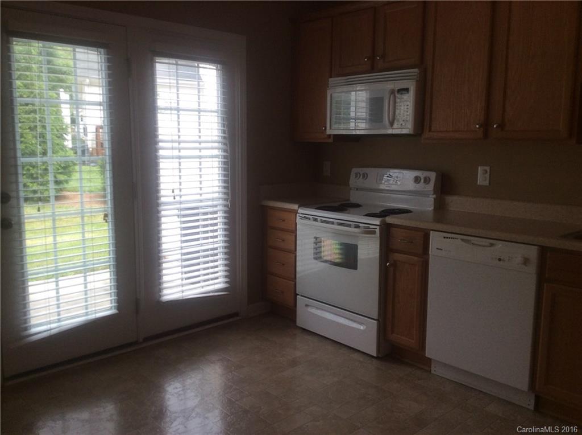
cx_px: 291
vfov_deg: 42.8
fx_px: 554
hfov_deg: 55.4
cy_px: 218
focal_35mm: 33
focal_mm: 3.3
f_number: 2.4
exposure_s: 1/159
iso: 32
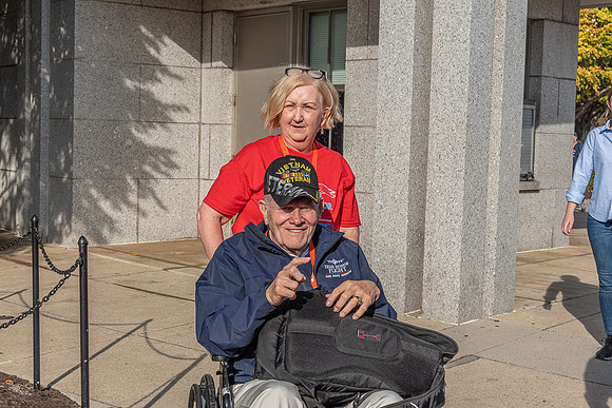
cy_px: 204
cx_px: 306
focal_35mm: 55
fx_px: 935
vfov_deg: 24.6
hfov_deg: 36.2
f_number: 11
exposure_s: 1/500
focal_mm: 55
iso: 500
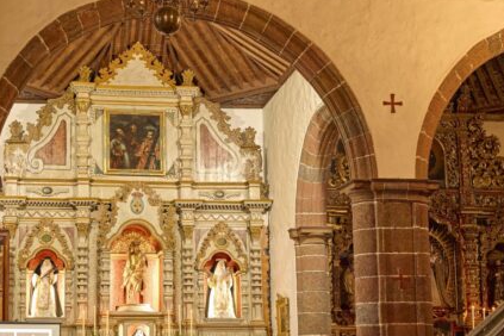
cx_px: 179
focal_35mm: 65
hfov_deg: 30.8
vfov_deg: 20.8
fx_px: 910
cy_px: 241
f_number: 2.8
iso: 2500
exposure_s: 1/80
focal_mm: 44
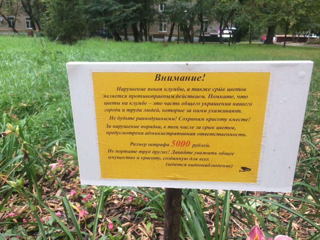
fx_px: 268
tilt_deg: -16.4
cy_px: 120
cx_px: 160
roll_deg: -0.7
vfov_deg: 48.2
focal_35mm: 29
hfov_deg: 61.7
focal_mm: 4.15
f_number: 2.2
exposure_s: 1/100
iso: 64
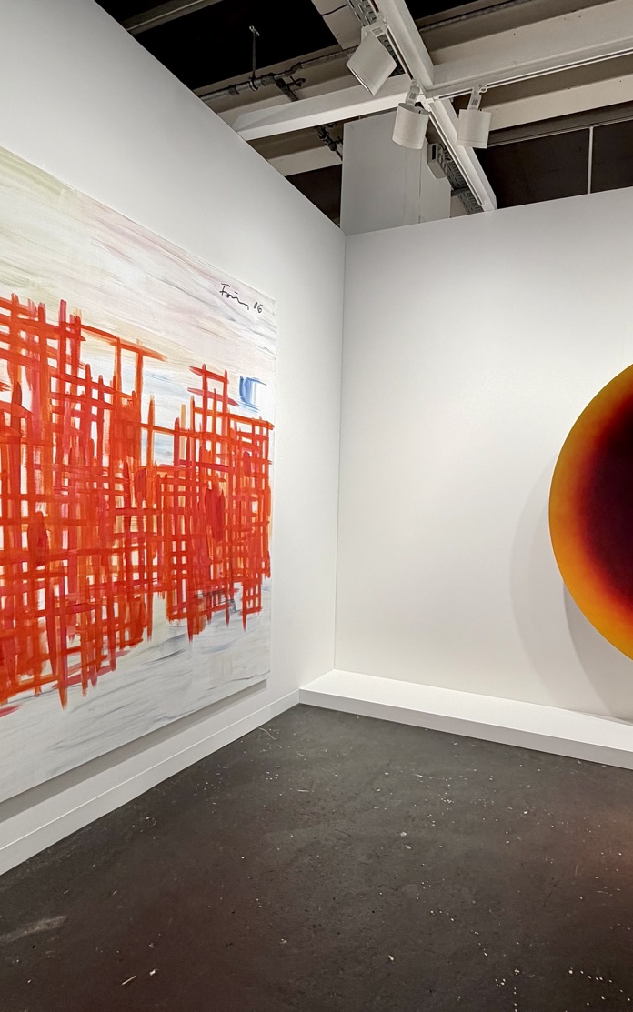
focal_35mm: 20
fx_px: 552
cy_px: 510
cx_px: 415
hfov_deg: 58.5
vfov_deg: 85.1
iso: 80
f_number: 2.2
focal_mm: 2.22
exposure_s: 1/100
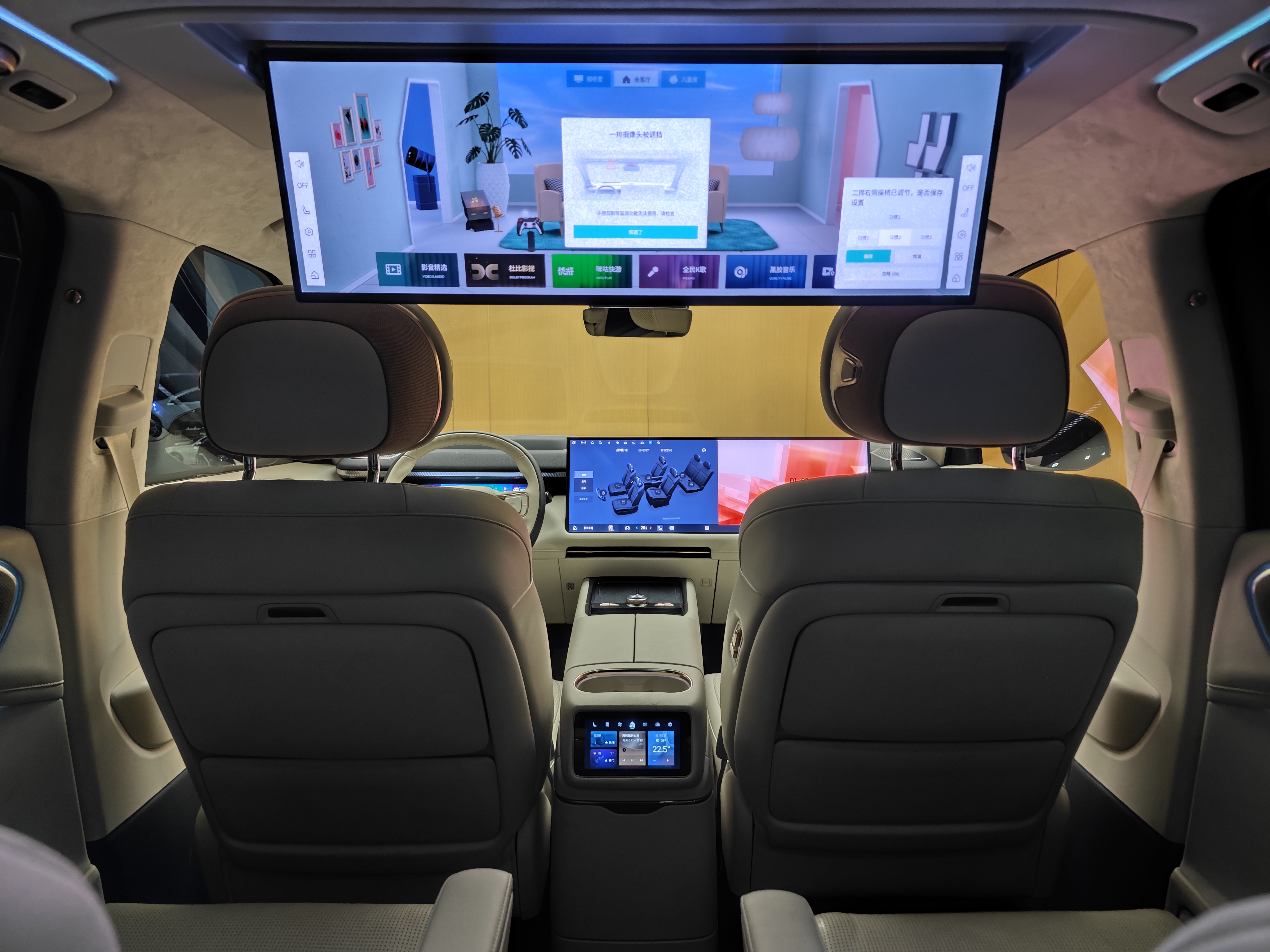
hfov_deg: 73.9
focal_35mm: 23
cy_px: 476
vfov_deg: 58.9
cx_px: 635
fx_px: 844
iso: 640
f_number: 1.9
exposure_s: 1/40
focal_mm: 8.7
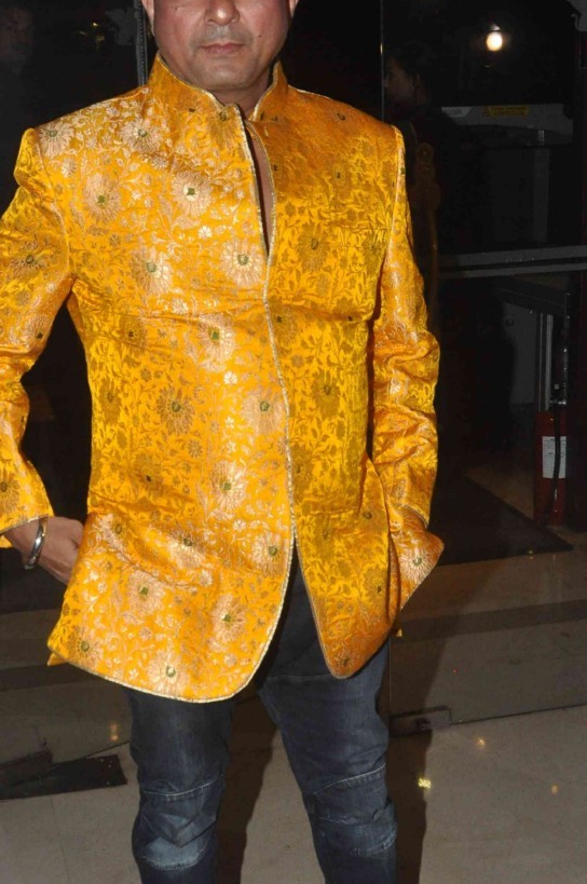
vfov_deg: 34.5
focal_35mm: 58
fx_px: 1420
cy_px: 487
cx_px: 264
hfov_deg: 23.3
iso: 1250
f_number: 10
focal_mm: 21
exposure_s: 1/200
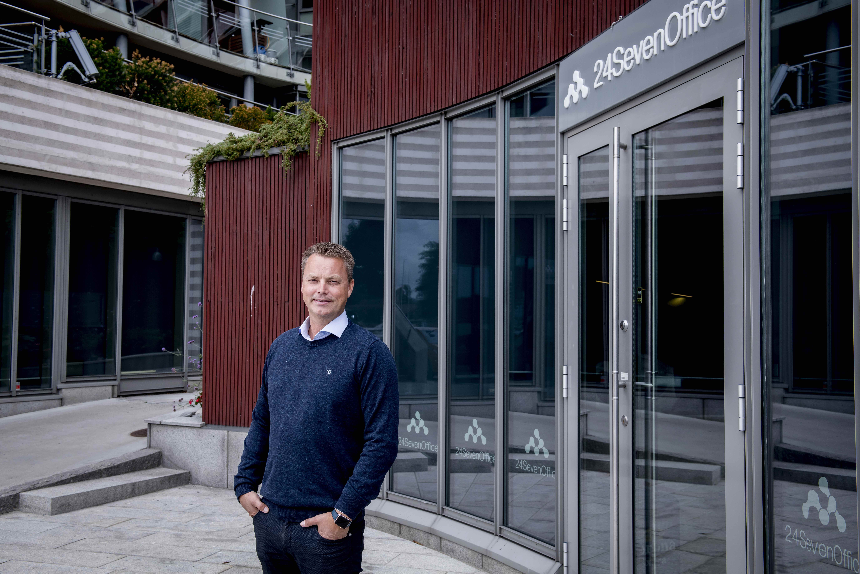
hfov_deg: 50.7
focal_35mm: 38
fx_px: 908
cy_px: 287
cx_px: 430
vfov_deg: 35.1
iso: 160
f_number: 9
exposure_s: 1/160
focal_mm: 38
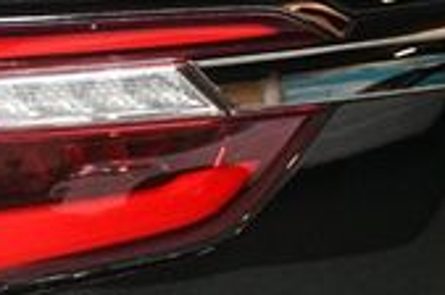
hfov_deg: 11.1
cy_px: 161
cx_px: -76
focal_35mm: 182
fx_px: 2245
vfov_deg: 7.5
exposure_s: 1/125
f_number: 4
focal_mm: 32
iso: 3200
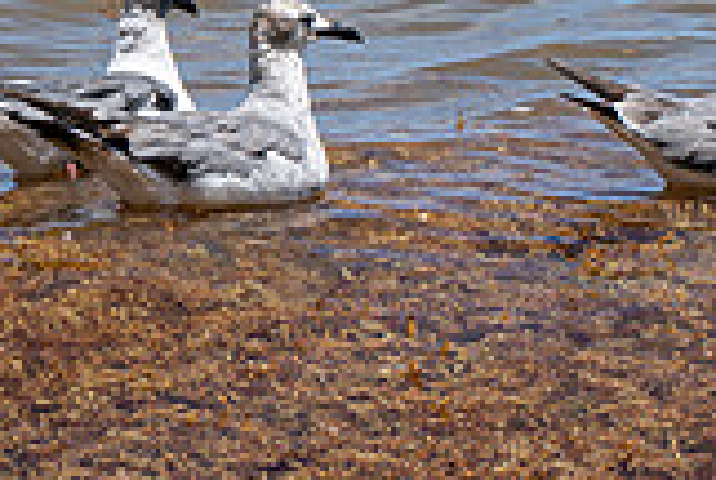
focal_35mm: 1438
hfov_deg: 1.4
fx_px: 28653
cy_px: 233
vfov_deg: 1.0
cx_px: 133
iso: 640
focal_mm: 400
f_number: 10
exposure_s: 1/1250
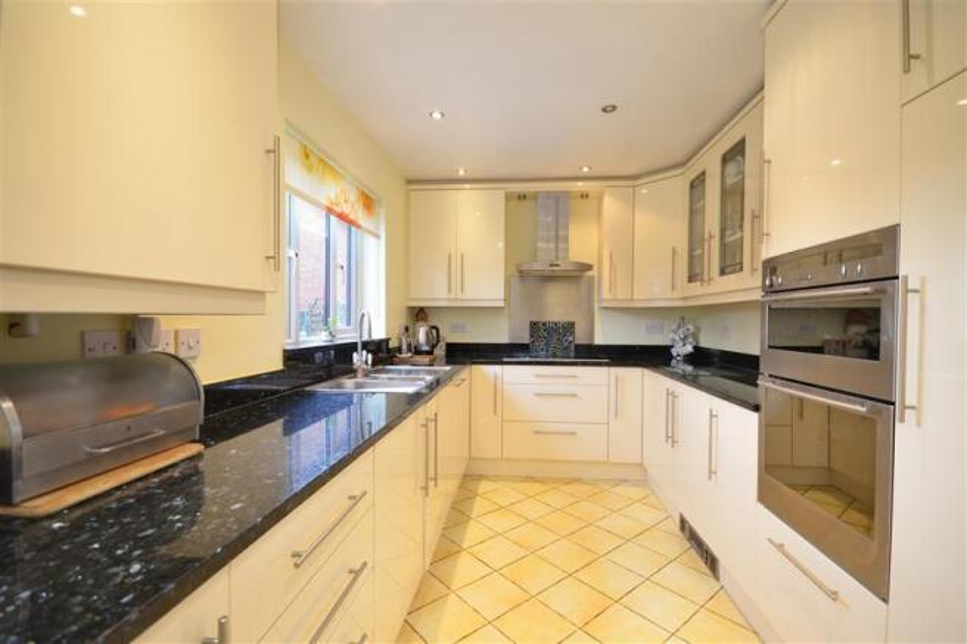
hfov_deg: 100.4
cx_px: 484
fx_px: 403
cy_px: 322
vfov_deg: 77.3
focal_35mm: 15
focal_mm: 10
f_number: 6.3
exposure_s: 1/10
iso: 400
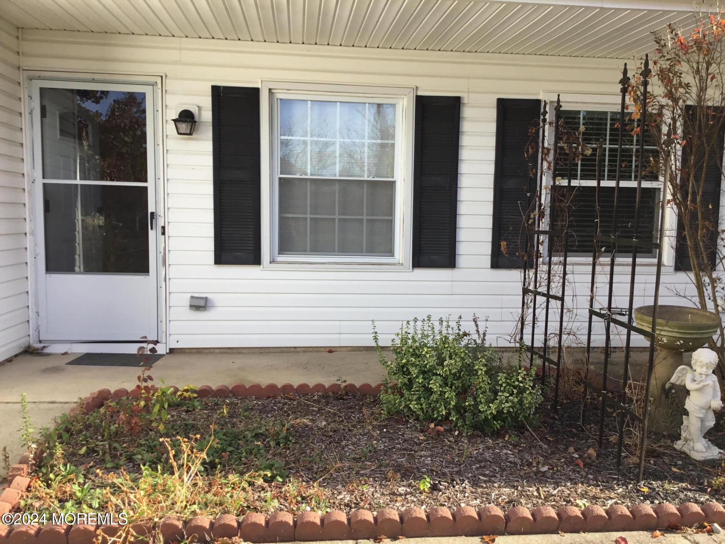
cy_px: 272
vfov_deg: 45.4
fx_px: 649
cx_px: 362
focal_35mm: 31
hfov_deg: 58.4
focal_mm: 3.3
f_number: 2.4
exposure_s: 1/357
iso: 25
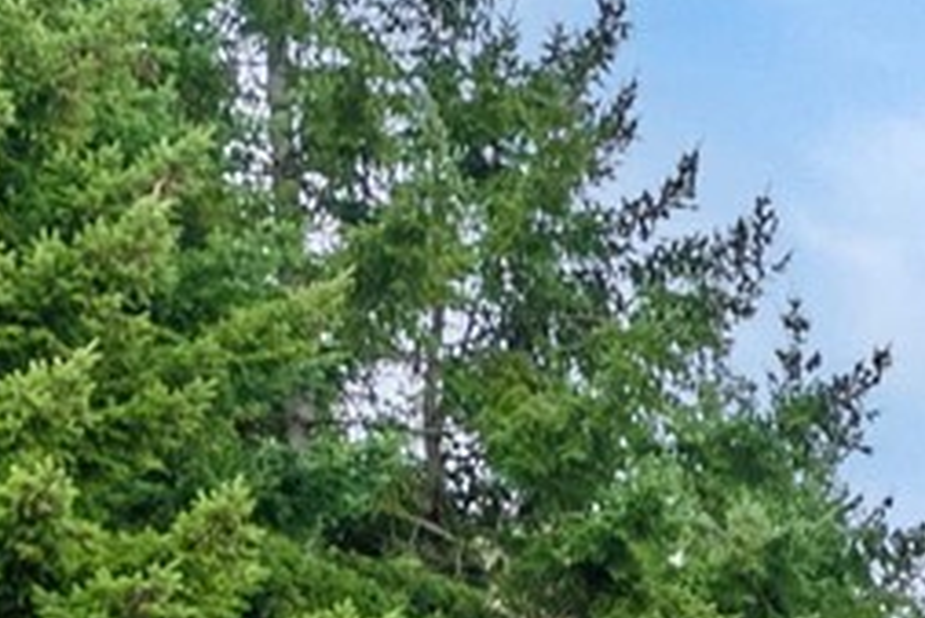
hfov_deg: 11.3
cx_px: 2780
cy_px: 1587
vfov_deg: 10.6
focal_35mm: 107
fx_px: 2751
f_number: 7.1
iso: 250
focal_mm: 16
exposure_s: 1/30
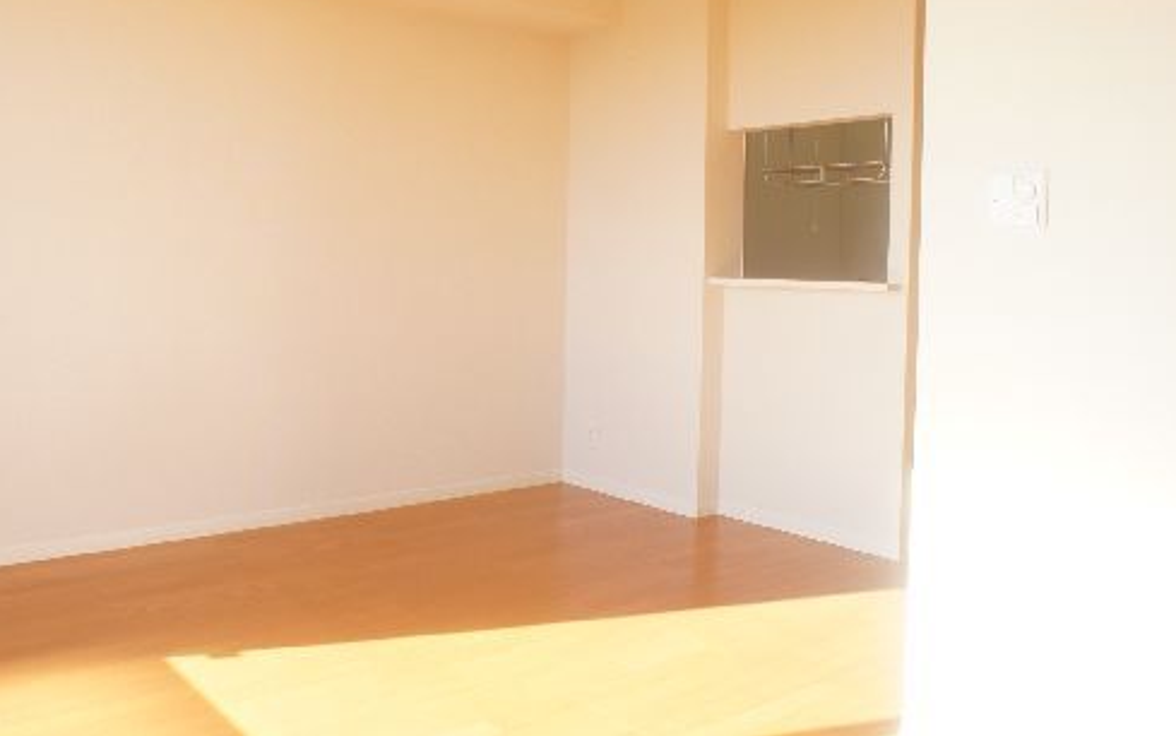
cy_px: 301
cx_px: 397
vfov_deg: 31.9
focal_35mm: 40
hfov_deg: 48.5
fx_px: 1282
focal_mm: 16
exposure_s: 1/80
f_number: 5
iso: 200
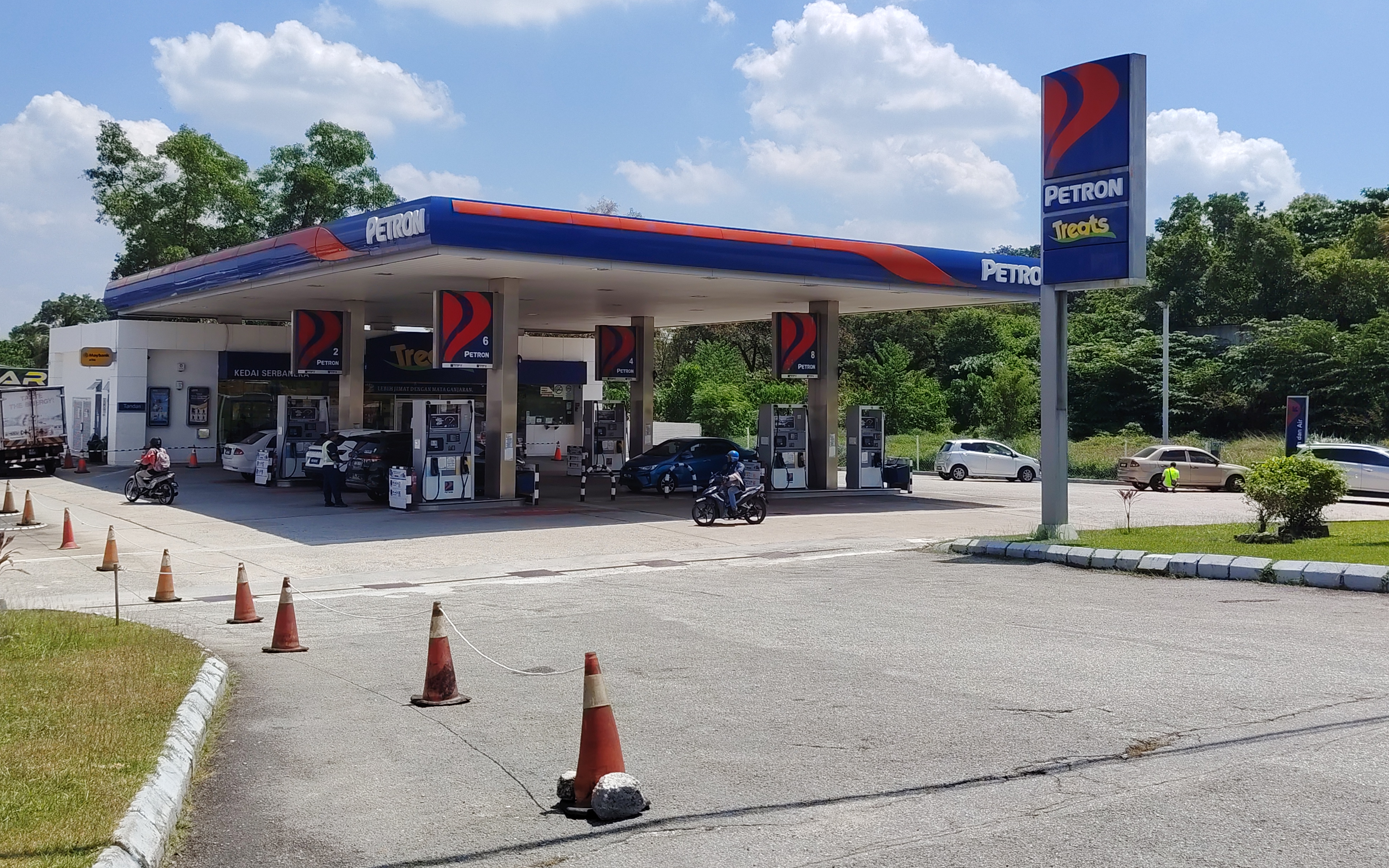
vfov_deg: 33.5
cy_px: 358
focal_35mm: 38
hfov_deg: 51.5
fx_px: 1439
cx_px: 679
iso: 101
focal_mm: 5.25
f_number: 1.75
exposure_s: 1/1139
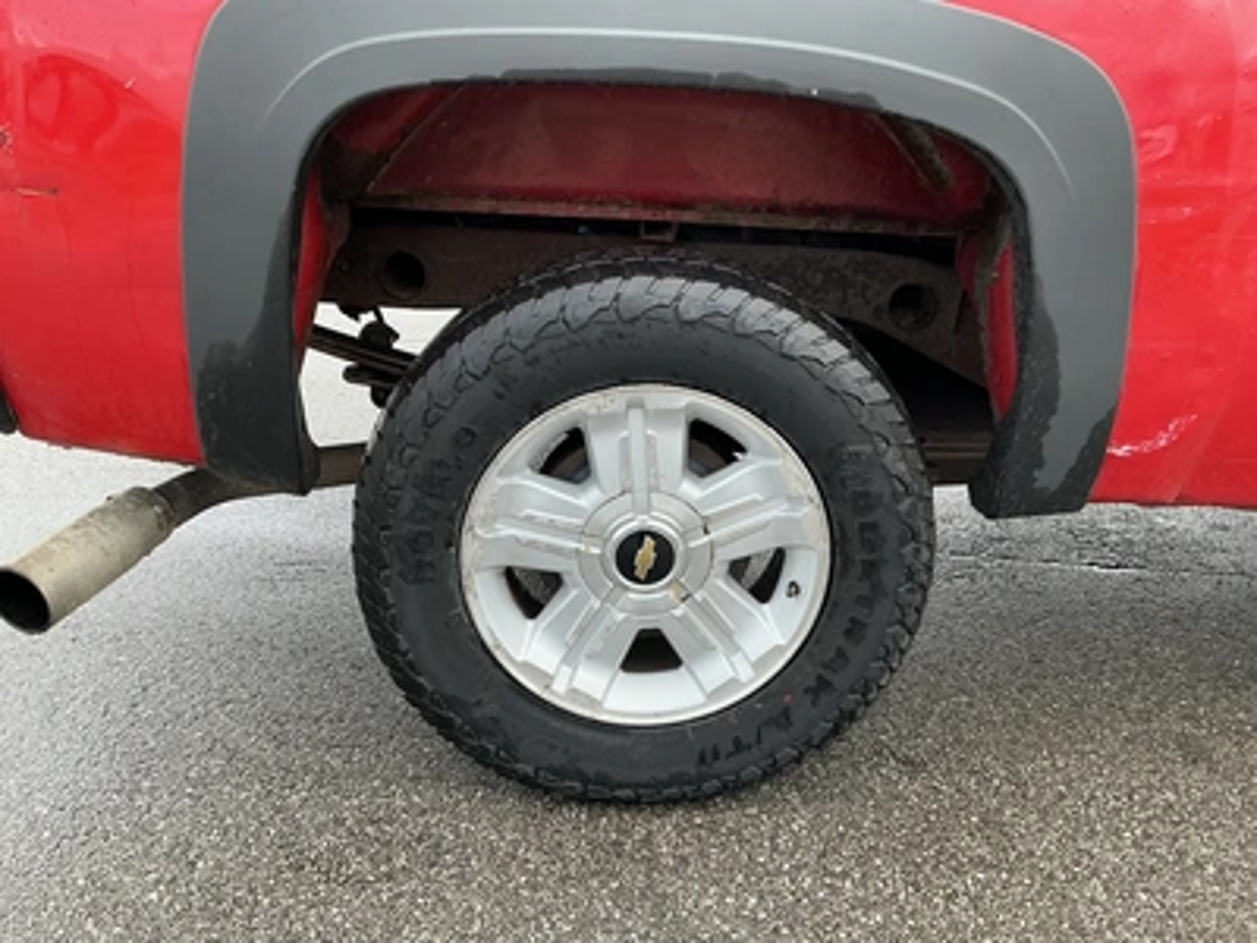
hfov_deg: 63.4
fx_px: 1017
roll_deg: -3.3
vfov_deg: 49.7
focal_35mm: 28
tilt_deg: -19.4
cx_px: 628
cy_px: 472
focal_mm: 3
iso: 25
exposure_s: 1/231
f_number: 1.8
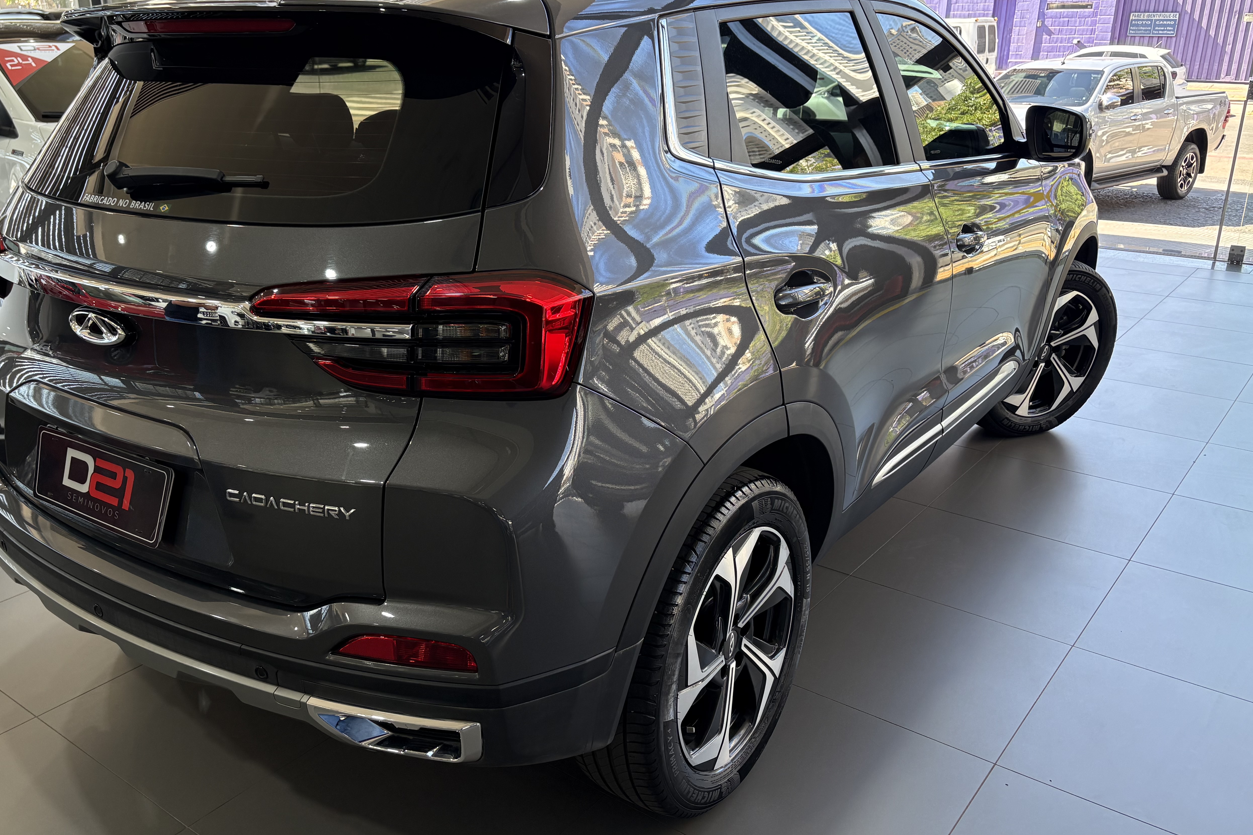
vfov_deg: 42.3
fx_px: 1079
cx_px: 549
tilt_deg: -19.5
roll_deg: +1.1
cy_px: 405
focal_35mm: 31
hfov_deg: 60.1
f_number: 1.6
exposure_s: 1/207
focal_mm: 5.96
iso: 100
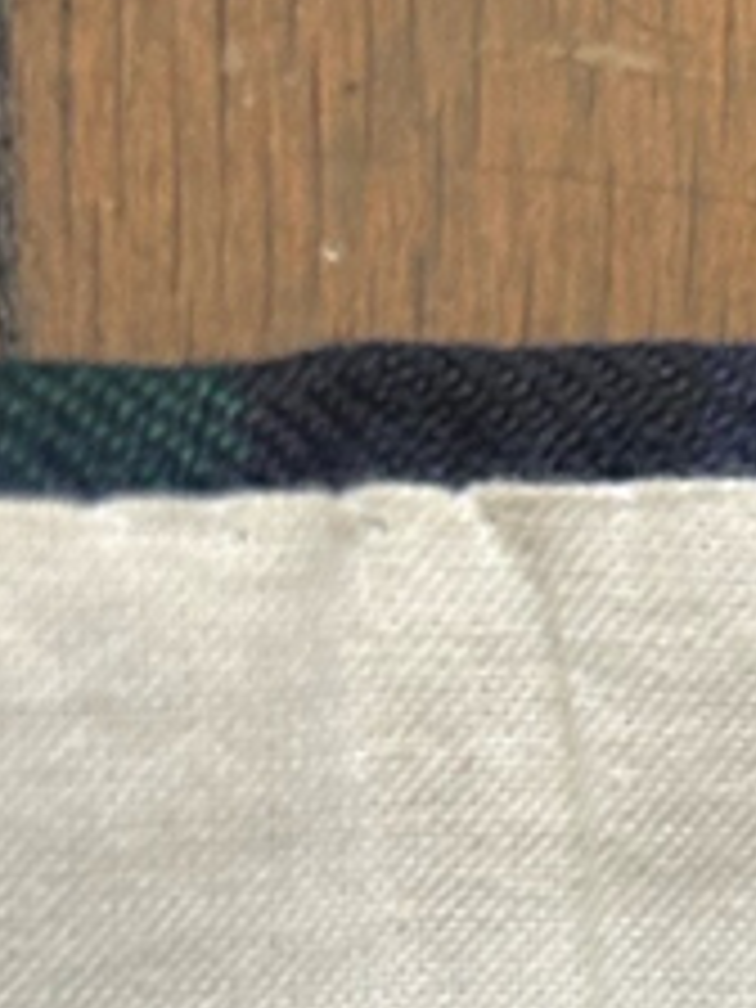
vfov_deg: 12.5
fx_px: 4048
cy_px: 1998
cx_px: 1706
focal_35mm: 139
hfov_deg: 9.6
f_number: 1.5
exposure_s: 1/60
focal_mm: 5.7
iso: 125
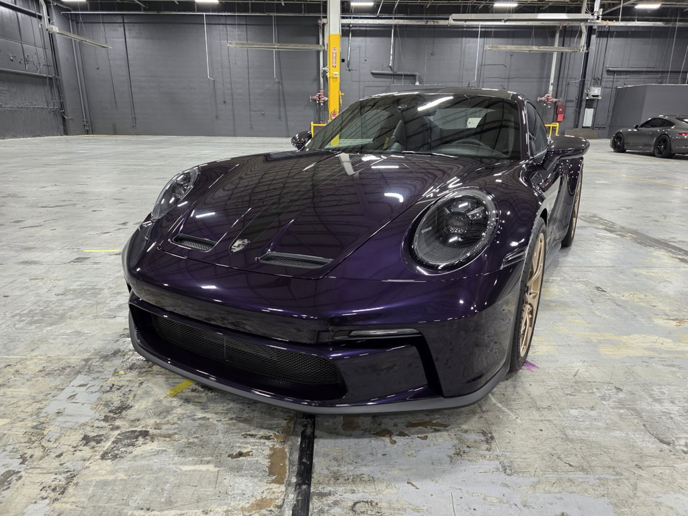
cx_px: 344
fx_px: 457
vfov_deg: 58.9
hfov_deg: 73.9
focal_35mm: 23
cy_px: 258
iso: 500
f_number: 1.7
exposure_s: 1/120
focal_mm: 6.3
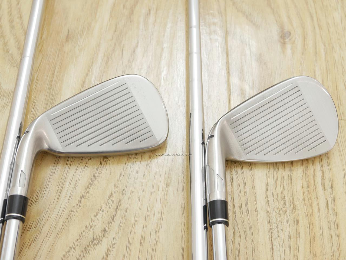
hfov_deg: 38.2
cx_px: 173
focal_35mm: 50
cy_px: 130
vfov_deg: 29.1
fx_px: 500
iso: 1600
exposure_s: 1/50
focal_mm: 25
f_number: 4.5
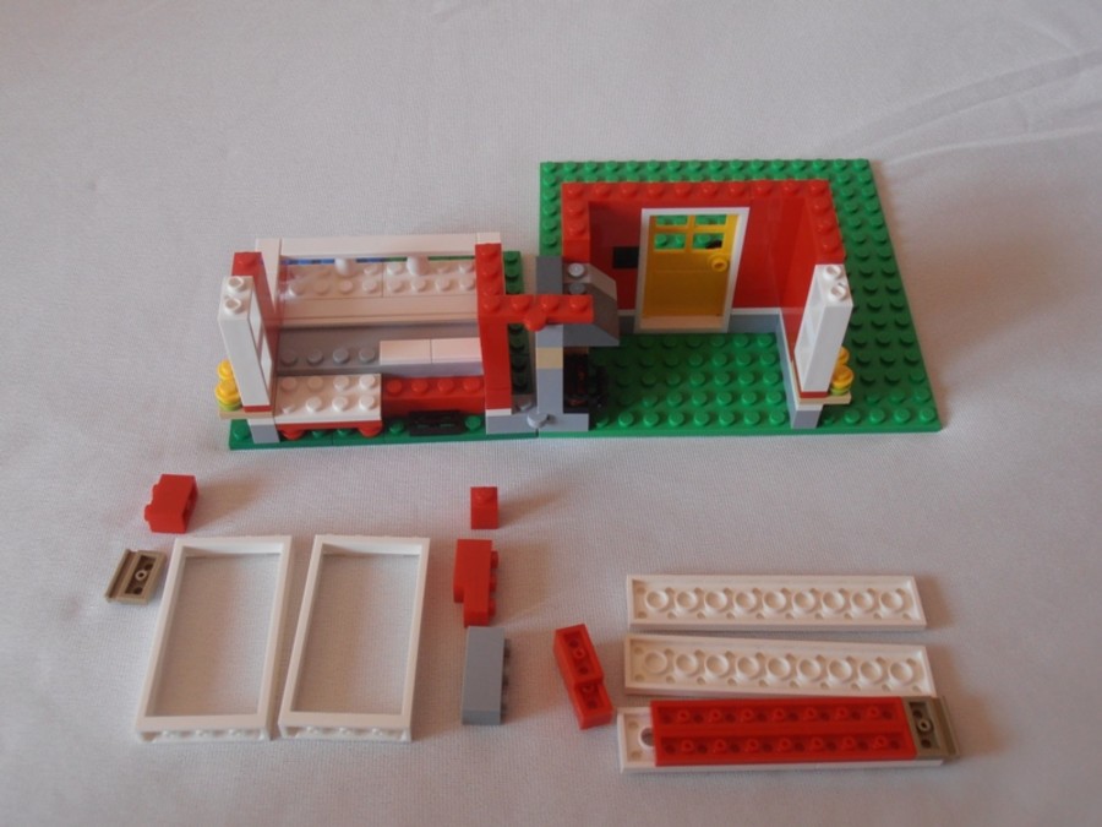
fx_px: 1178
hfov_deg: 50.1
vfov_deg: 38.7
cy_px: 414
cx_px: 551
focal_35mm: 37
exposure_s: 1/40
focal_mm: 6.61
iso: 100
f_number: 3.9
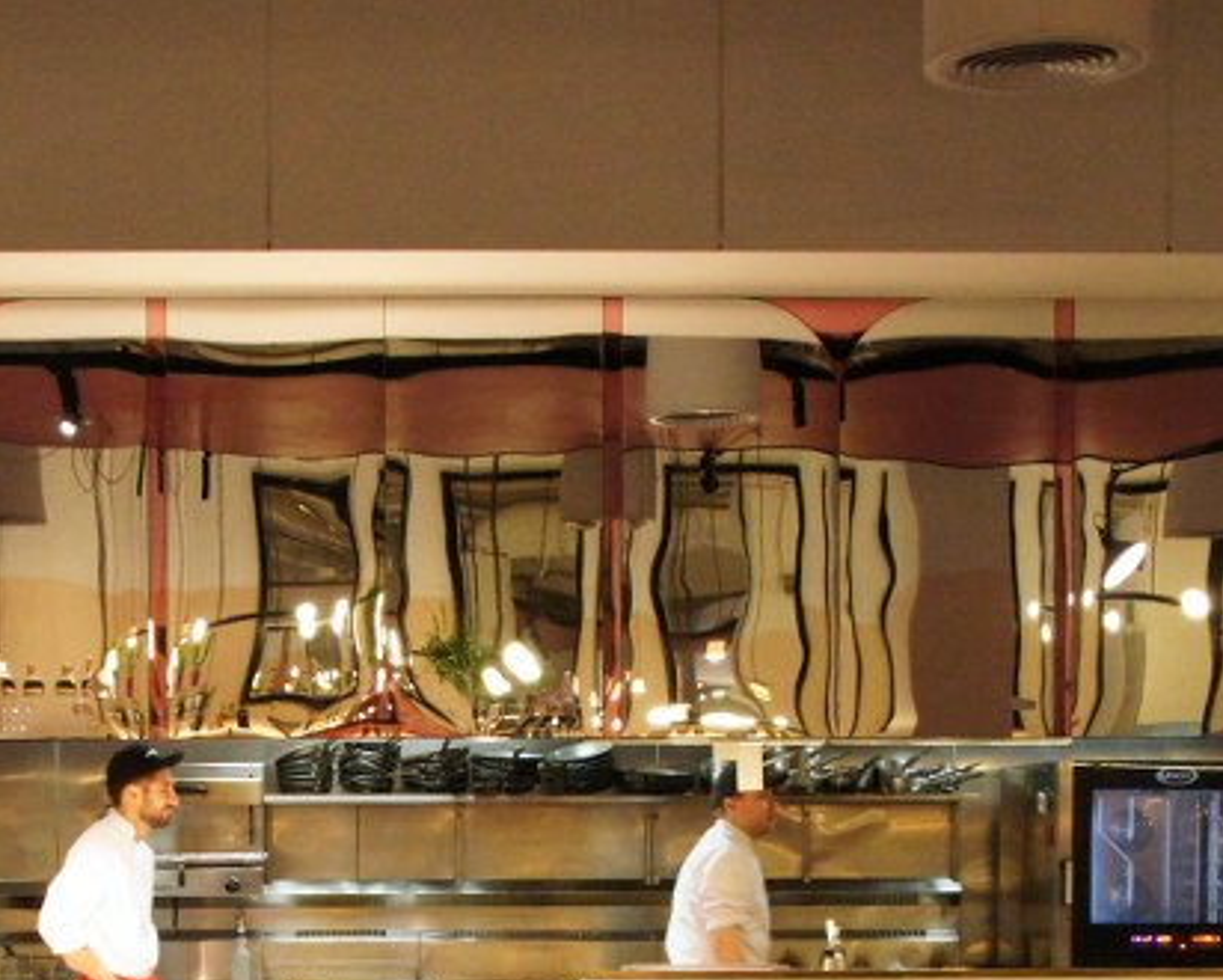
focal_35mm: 75
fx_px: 2716
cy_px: 983
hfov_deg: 25.1
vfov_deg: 19.8
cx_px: 291
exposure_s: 1/50
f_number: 5.6
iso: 3200
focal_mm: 22
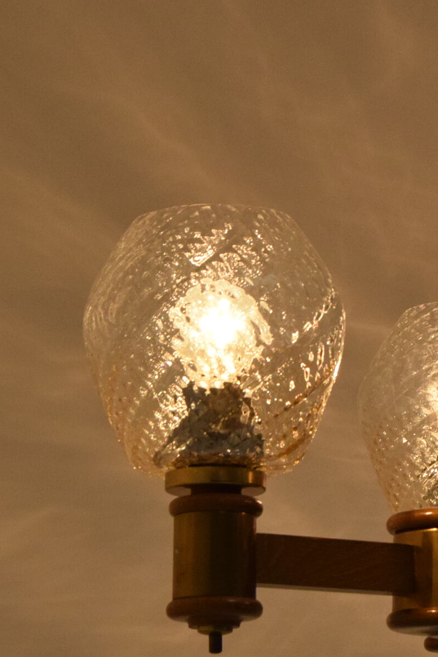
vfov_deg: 15.5
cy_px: 290
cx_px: 467
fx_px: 2415
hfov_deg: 10.3
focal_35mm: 132
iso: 1600
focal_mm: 35
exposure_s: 1/400
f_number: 10
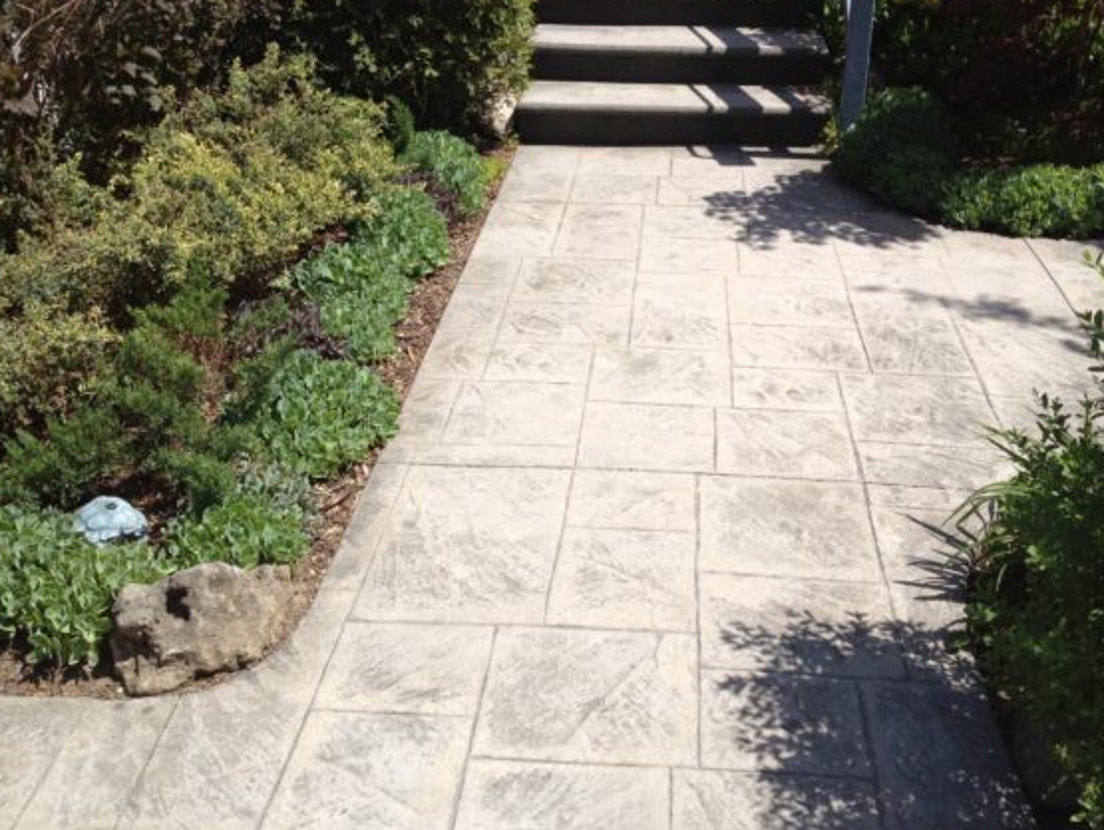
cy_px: 362
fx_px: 1308
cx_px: 617
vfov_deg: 35.1
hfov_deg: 45.7
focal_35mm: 41
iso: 64
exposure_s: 1/1534
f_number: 2.4
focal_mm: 4.28
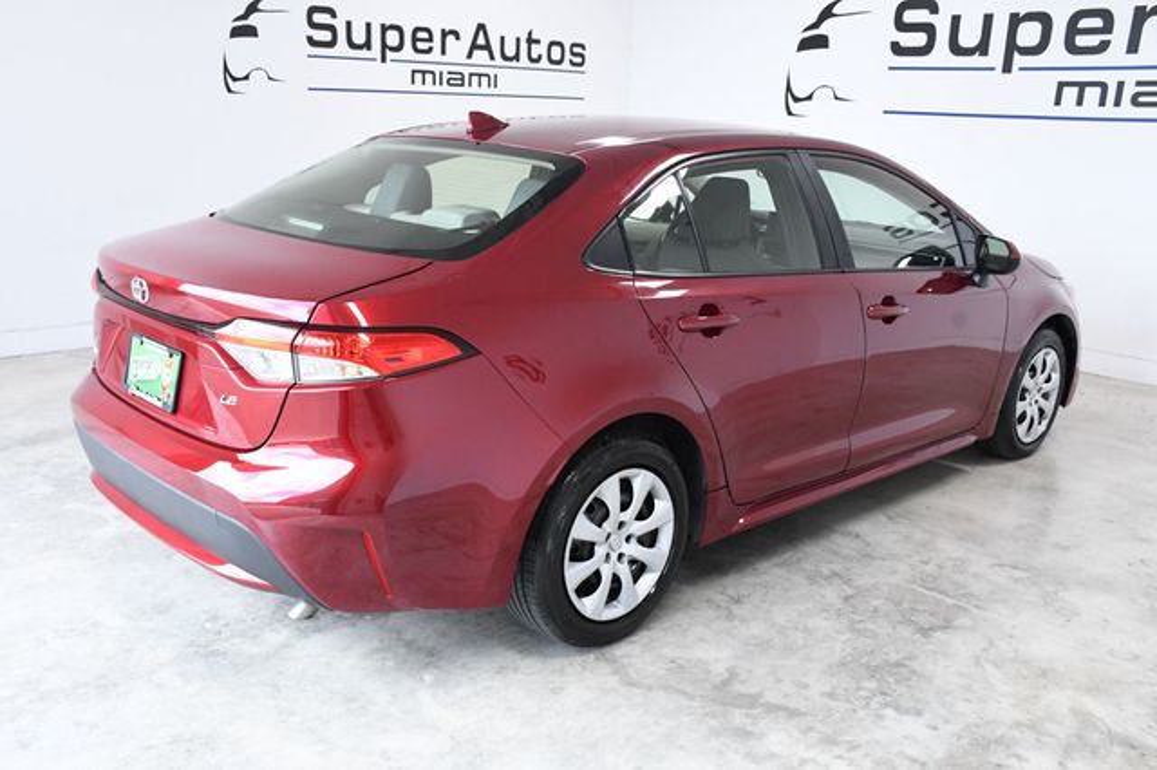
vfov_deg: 38.8
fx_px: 1092
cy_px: 385
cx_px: 578
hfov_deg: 55.8
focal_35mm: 34
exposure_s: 1/250
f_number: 8
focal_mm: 23
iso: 2500
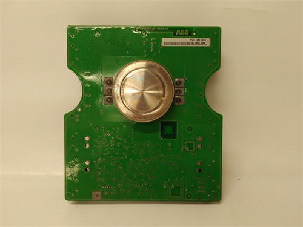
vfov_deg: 51.4
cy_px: 114
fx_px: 236
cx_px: 152
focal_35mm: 27
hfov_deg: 65.3
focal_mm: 3.79
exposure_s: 1/33
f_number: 2
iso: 157
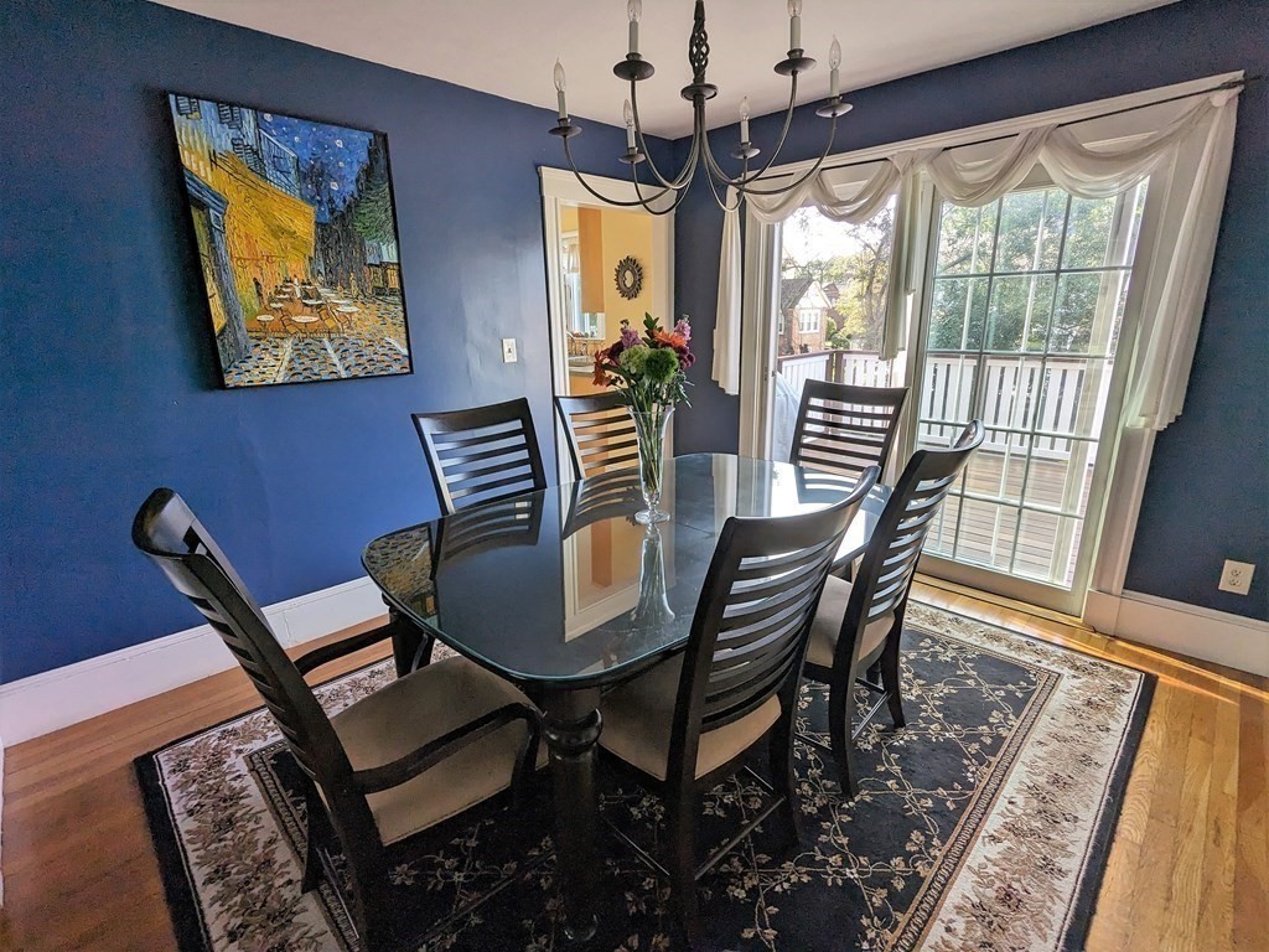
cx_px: 634
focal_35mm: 16
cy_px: 476
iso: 70
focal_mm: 2.35
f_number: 2.2
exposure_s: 1/120
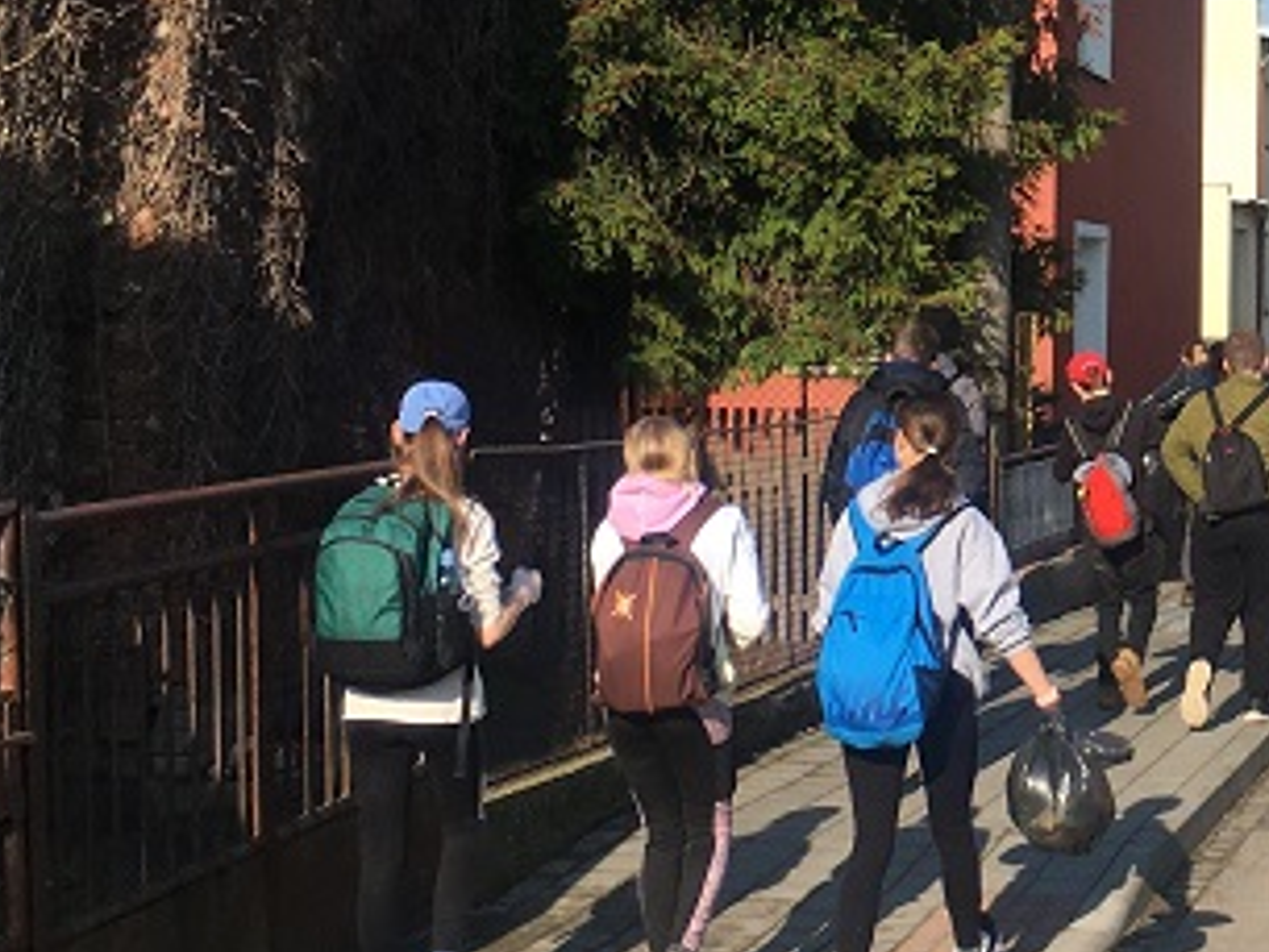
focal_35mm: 76
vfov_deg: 19.3
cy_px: 312
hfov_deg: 24.2
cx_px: 1340
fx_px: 2787
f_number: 2.2
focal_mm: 4.15
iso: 25
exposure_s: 1/1221
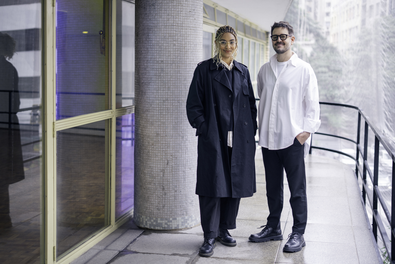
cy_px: 132
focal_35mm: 51
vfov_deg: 26.5
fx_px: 560
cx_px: 195
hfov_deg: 38.9
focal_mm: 50
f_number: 1.8
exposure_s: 1/200
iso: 400
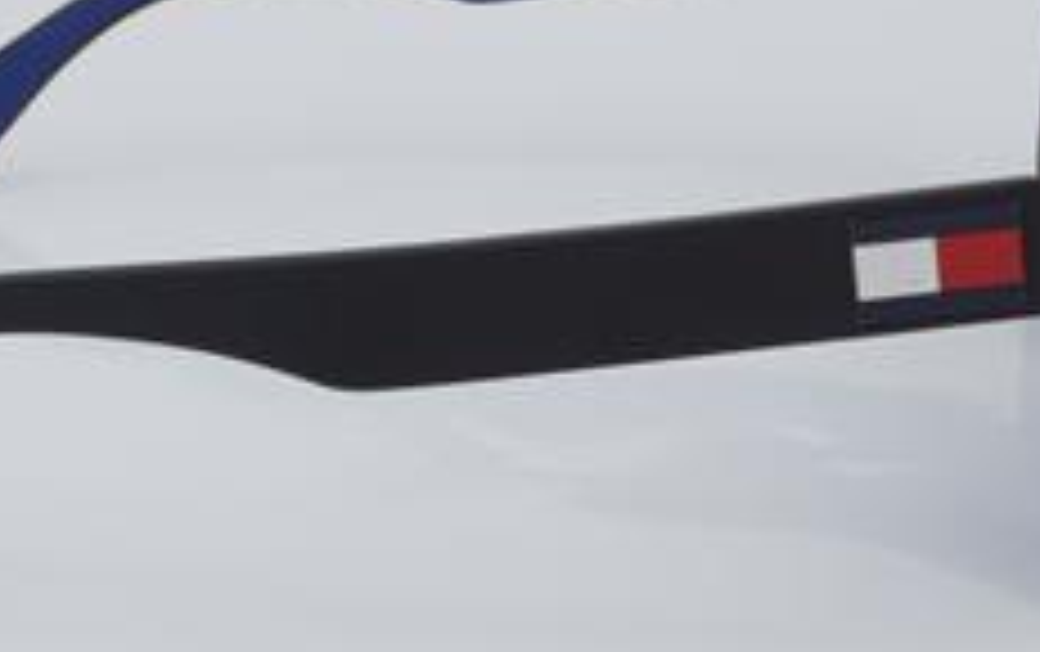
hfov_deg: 15.8
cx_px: 414
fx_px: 3746
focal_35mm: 132
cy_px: 211
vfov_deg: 10.0
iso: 100
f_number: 32
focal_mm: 50
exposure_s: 1/4
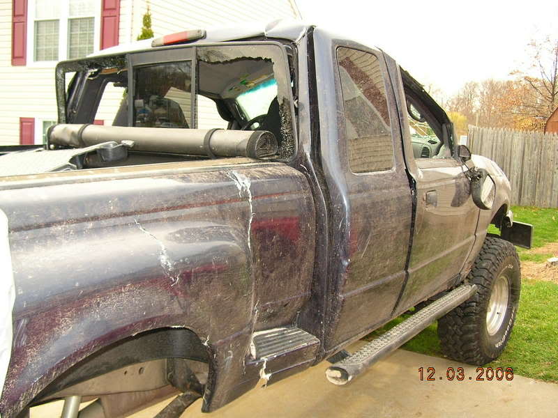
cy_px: 209
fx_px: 580
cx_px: 279
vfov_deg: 39.7
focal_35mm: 36
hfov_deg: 51.4
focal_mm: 6
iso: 50
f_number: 2.7
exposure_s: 1/102
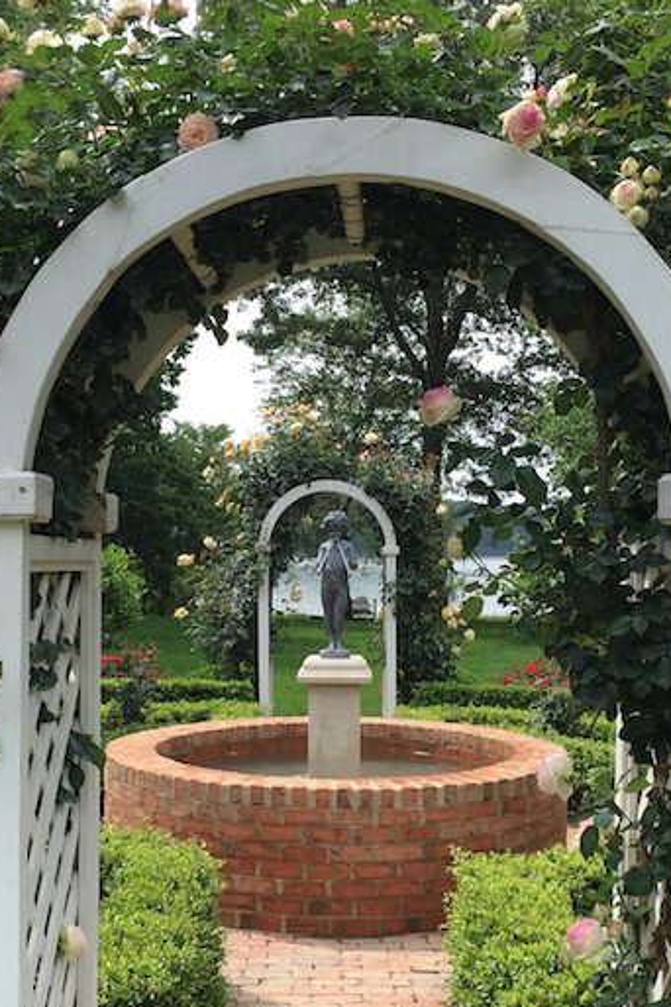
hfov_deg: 28.6
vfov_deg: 41.9
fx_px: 1314
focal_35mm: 47
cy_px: 557
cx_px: 316
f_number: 2.2
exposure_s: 1/769
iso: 25
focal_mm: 4.15
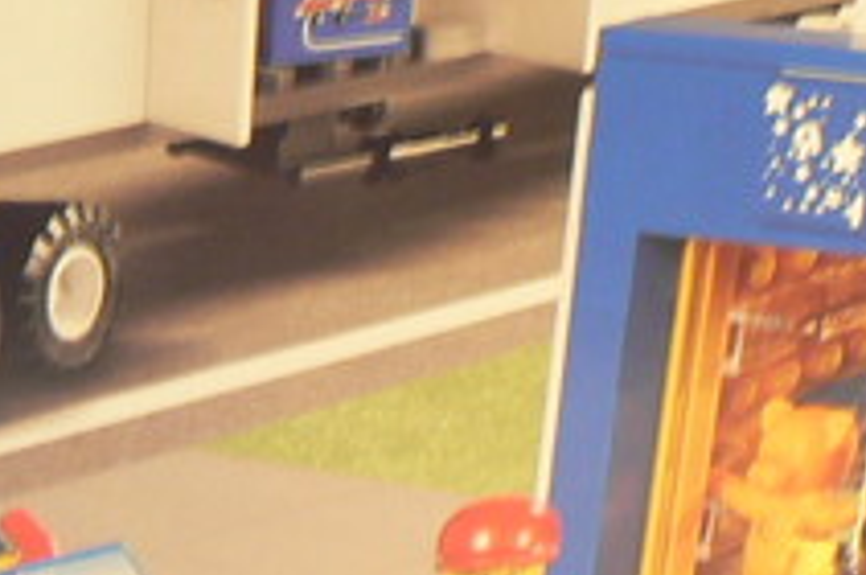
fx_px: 3843
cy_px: -273
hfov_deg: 12.7
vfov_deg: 8.4
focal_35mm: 160
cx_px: 62
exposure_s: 1/2.5
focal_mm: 6
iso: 100
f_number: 3.2
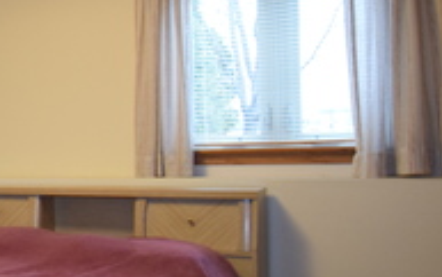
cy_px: 173
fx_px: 671
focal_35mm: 56
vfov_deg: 23.3
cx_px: -183
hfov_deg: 27.7
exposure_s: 1/60
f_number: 2.8
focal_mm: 11
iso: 1000
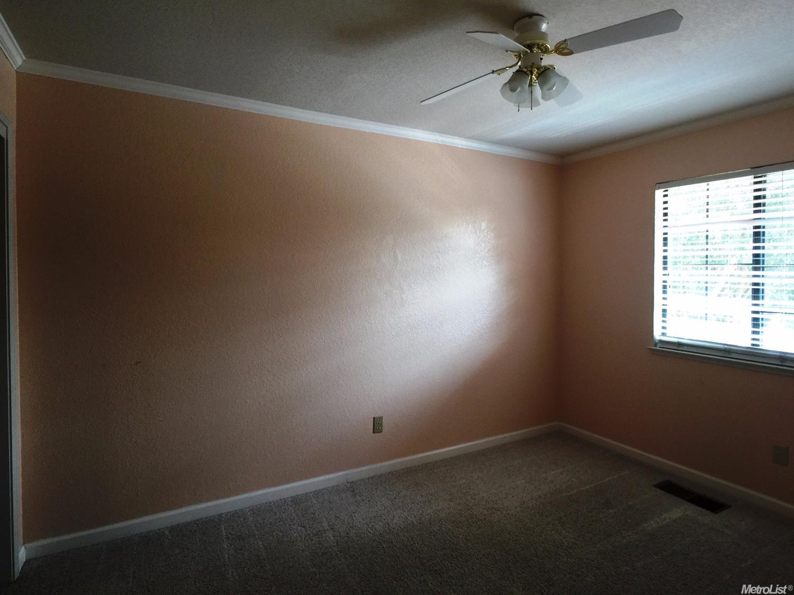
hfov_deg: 61.7
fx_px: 665
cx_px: 397
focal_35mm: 29
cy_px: 298
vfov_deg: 48.2
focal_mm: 4.15
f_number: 2.2
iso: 50
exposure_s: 1/30
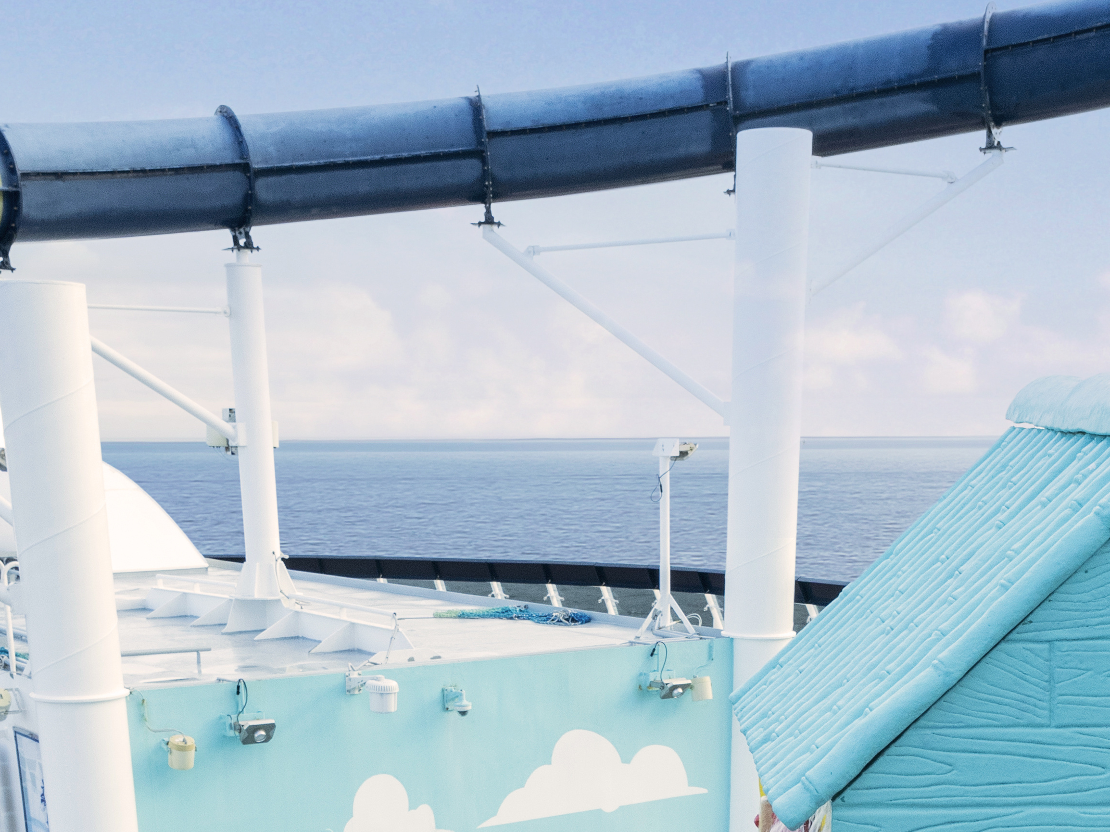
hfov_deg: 35.5
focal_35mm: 54
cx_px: 614
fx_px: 1732
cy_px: 1093
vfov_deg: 23.7
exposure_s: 1/125
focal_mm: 15
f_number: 8
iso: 400
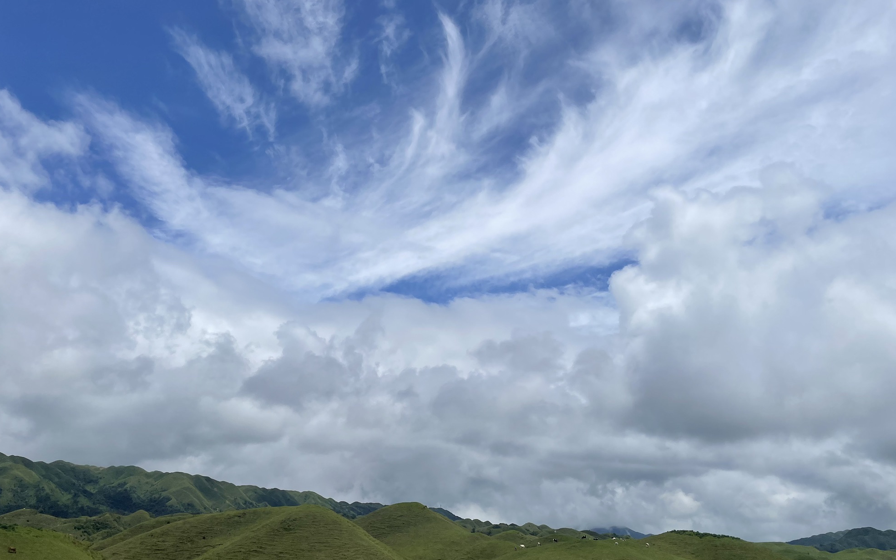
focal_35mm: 28
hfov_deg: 66.5
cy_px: 318
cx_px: 451
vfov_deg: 44.4
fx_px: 684
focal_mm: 4.2
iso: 32
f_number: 1.6
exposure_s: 1/14925
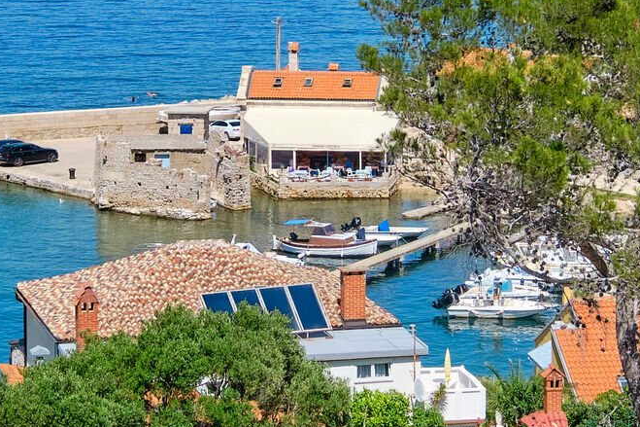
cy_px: -15
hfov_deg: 13.4
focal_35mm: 153
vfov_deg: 8.9
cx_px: 201
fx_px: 2719
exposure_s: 1/1300
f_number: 9
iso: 320
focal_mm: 24
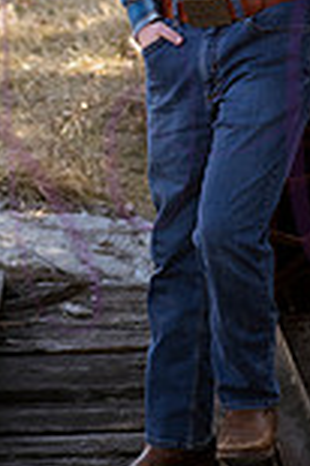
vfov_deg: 8.8
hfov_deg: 5.9
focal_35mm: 233
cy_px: -60
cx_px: 226
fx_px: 3016
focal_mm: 80
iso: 800
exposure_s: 1/1000
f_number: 5
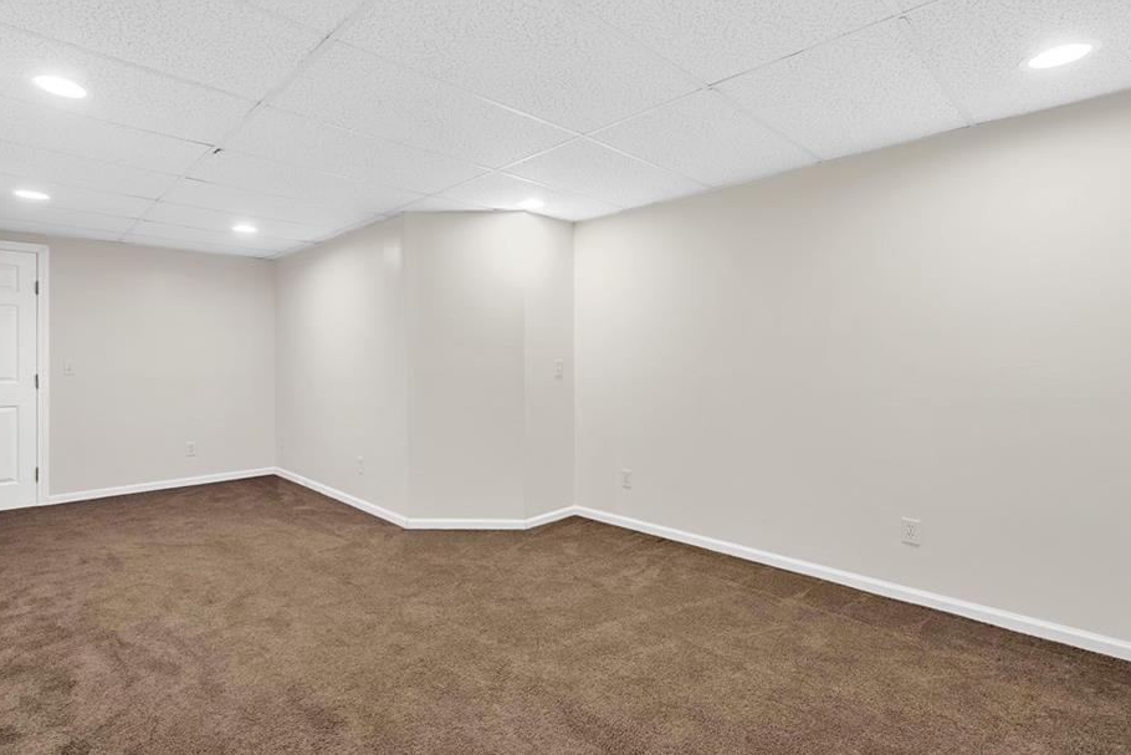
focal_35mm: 18
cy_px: 354
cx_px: 503
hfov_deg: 89.6
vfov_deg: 67.3
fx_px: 566
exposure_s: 1/15
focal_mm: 16
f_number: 7.1
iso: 320
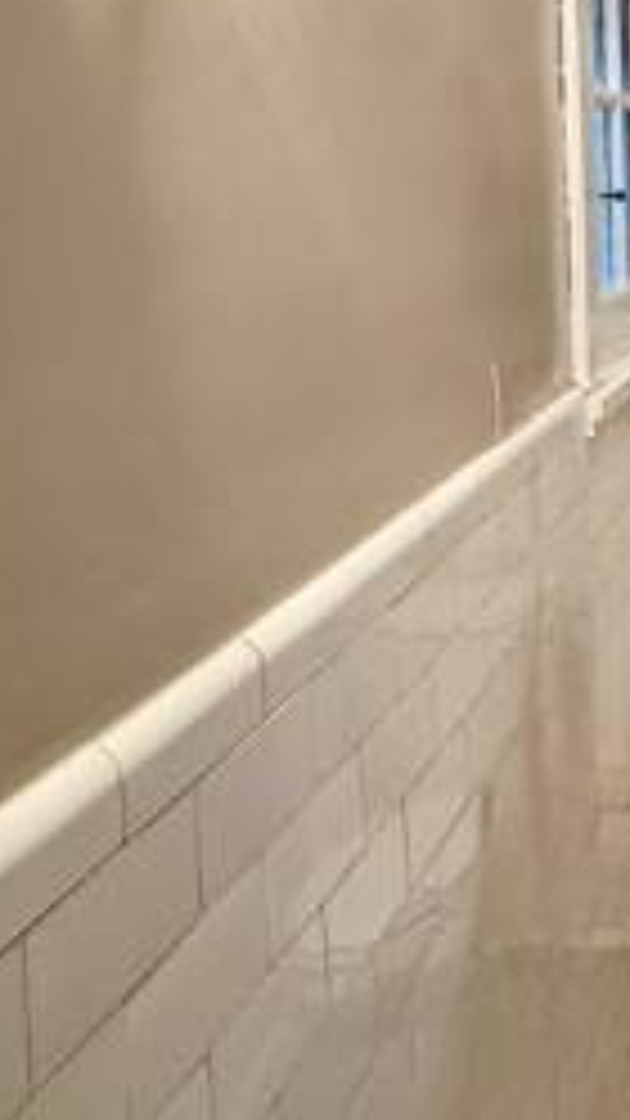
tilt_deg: -1.8
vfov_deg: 41.8
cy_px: 220
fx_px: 1396
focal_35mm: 47
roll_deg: +1.2
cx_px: 878
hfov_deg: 22.1
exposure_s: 1/60
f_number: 2.2
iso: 400
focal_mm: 2.22
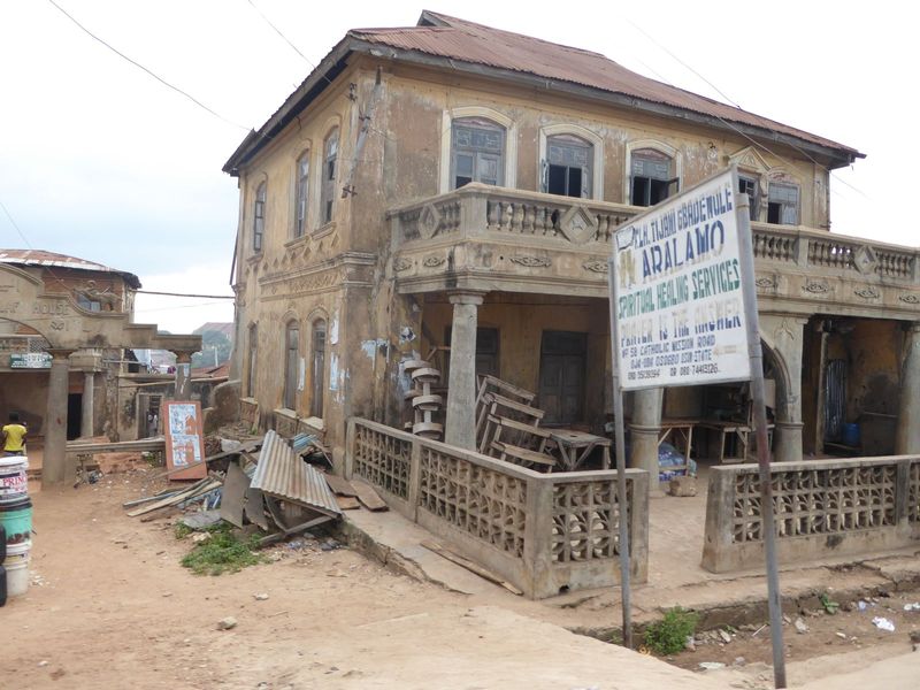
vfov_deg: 49.7
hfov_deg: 63.4
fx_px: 744
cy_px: 345
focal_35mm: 28
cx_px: 460
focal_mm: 5
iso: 80
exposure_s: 1/160
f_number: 4
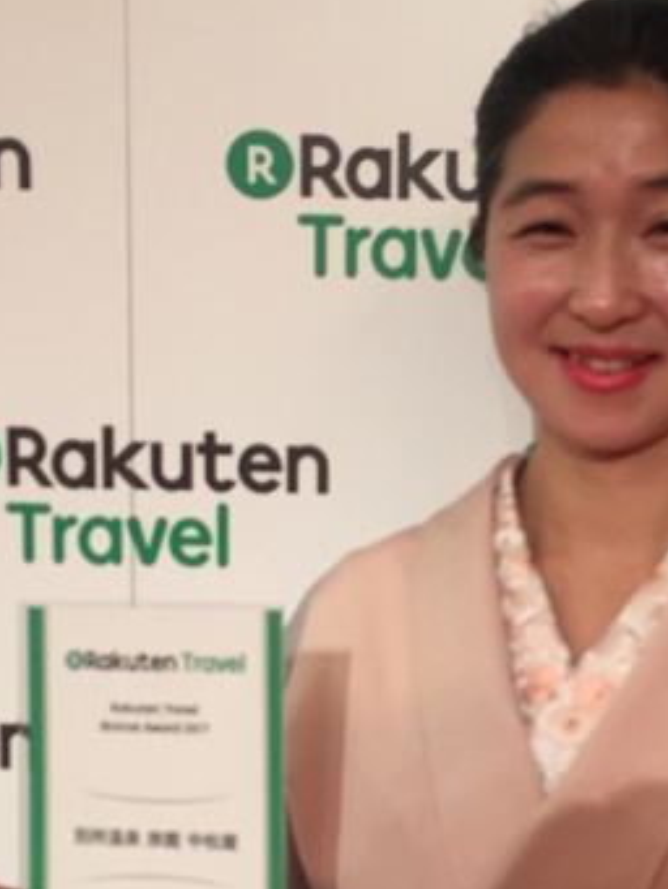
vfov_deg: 28.4
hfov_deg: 21.2
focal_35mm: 68
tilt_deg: -7.7
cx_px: 600
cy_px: 563
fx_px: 1749
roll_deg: -0.4
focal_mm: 4.15
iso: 125
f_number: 2.2
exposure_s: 1/30
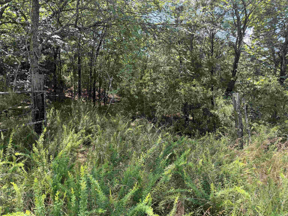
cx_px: 144
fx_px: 200
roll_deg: +0.8
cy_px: 108
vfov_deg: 56.8
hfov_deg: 71.6
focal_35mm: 24
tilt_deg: -6.4
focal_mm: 6.76
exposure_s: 1/575
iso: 100
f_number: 1.78
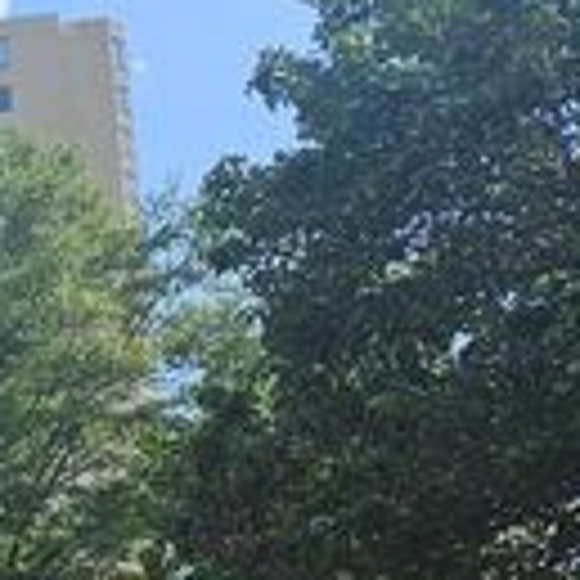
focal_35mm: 79
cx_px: -472
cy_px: 447
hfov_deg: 17.6
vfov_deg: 21.7
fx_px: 1498
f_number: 1.8
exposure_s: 1/1962
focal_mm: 5.4
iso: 25
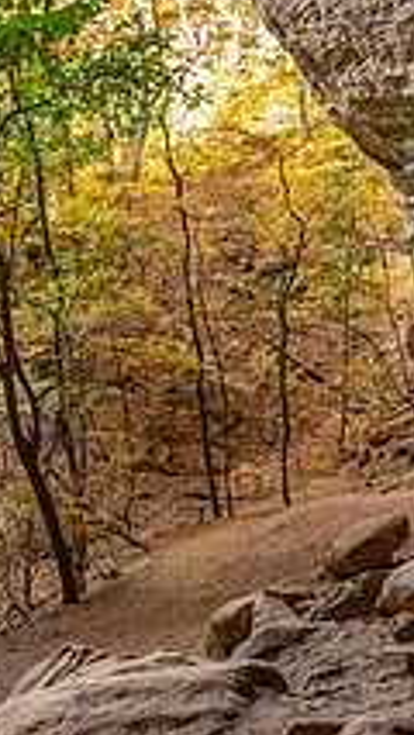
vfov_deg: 33.7
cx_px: 331
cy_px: 307
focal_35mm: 62
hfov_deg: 19.2
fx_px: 1209
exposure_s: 1/80
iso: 3600
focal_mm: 28
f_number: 8
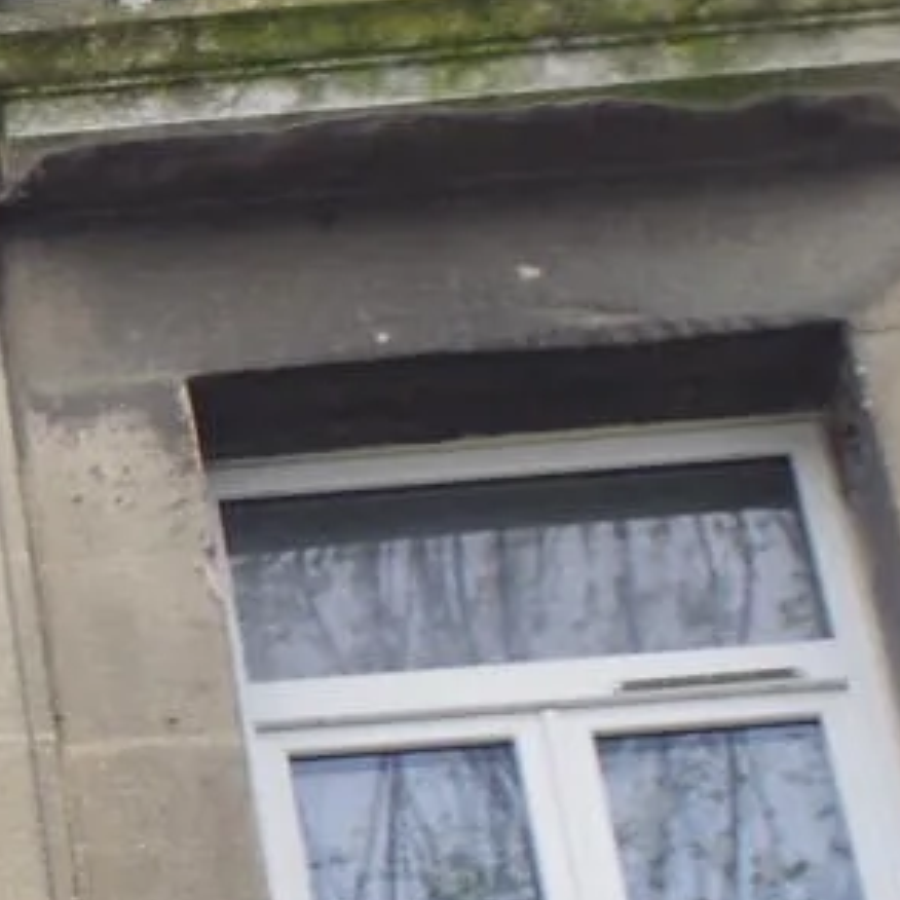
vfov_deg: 11.6
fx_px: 4442
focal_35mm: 151
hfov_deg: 10.3
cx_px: -1113
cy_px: 453
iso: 400
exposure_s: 1/320
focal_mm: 18
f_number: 7.1
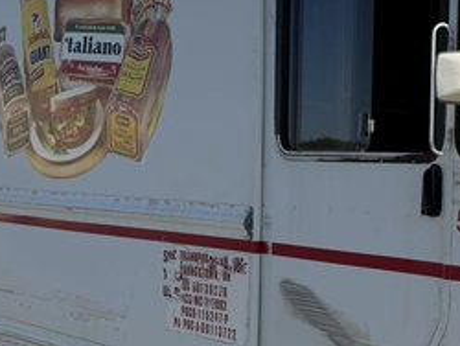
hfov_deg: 26.0
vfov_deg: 20.4
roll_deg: -0.6
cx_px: 427
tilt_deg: -1.8
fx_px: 958
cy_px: 220
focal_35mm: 72
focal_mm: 6.76
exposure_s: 1/7353
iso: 80
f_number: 1.78
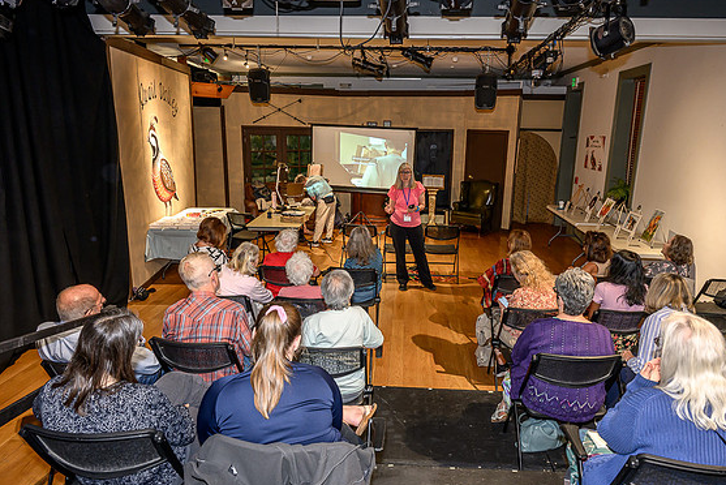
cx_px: 377
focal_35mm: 25
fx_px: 504
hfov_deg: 71.5
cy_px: 243
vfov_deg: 51.3
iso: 800
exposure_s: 1/40
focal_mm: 24
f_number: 7.1
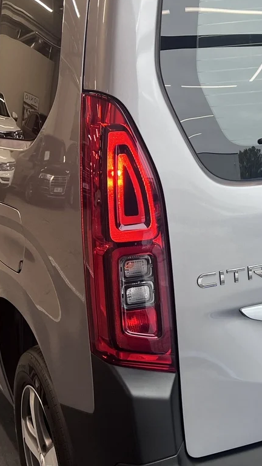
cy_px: 219
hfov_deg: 19.5
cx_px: 287
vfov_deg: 35.4
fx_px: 729
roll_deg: +2.3
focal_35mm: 59
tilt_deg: -12.3
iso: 100
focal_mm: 5.7
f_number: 1.5
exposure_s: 1/100
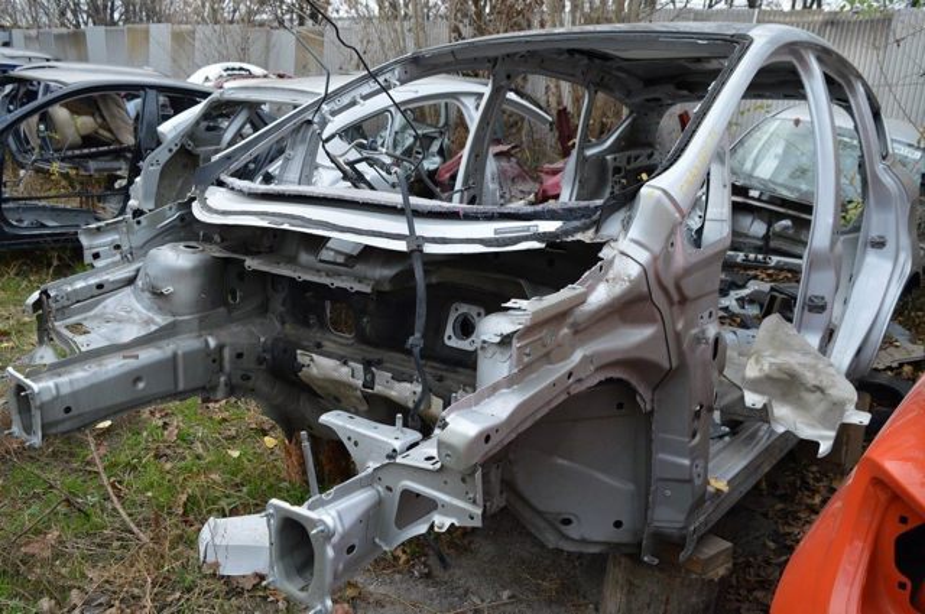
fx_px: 770
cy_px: 307
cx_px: 462
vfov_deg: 43.5
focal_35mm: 30
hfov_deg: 62.0
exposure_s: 1/125
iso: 140
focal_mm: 20
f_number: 5.6
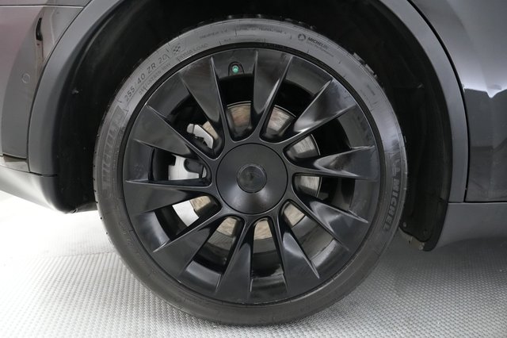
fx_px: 338
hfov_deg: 73.8
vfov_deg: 53.1
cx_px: 254
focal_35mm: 24
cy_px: 169
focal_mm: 24
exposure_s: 1/160
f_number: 2.8
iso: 8000
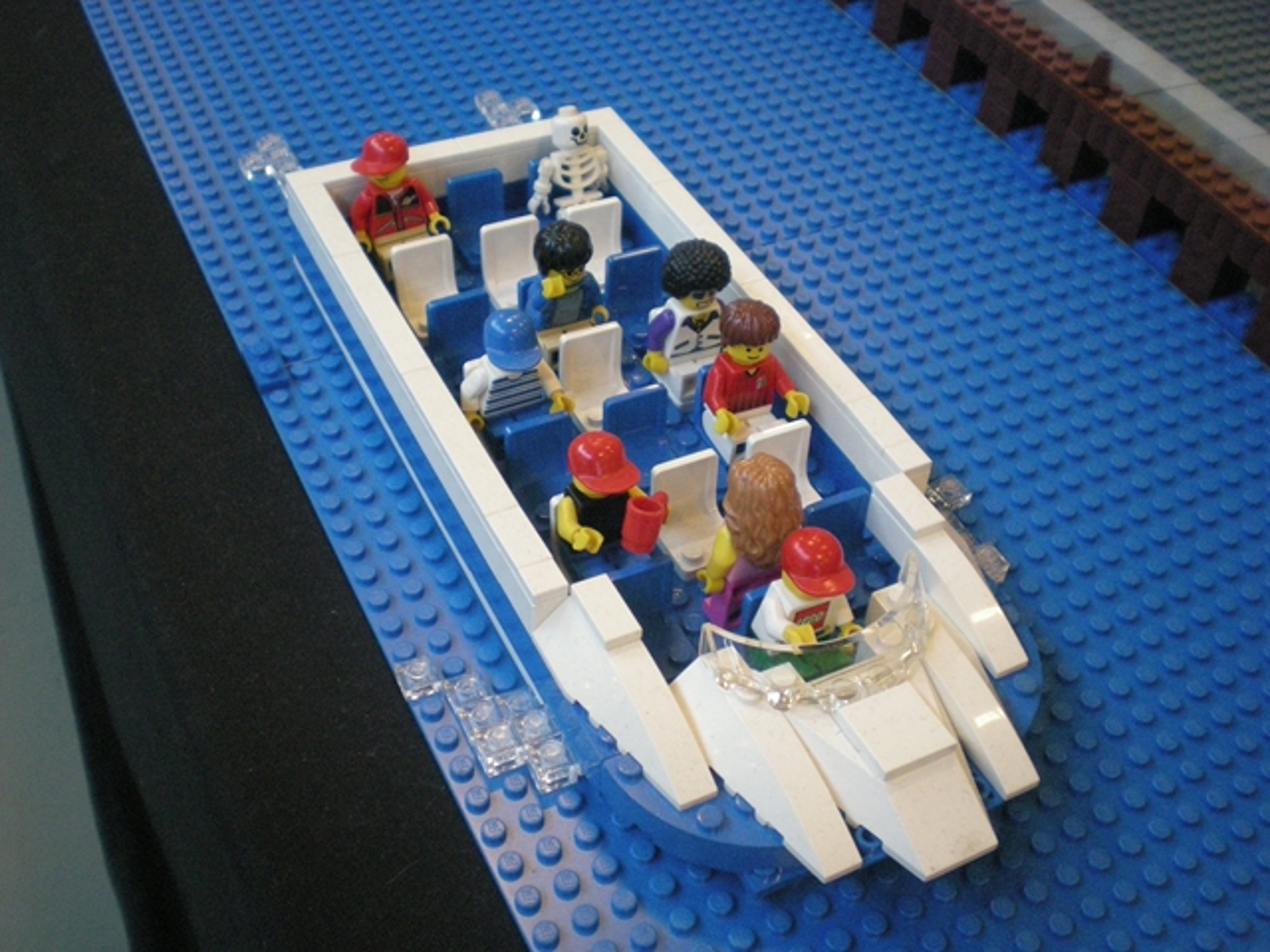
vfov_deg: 37.7
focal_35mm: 38
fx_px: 1394
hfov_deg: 49.0
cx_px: 635
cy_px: 476
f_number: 3.1
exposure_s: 1/33.8
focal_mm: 6.3
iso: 400
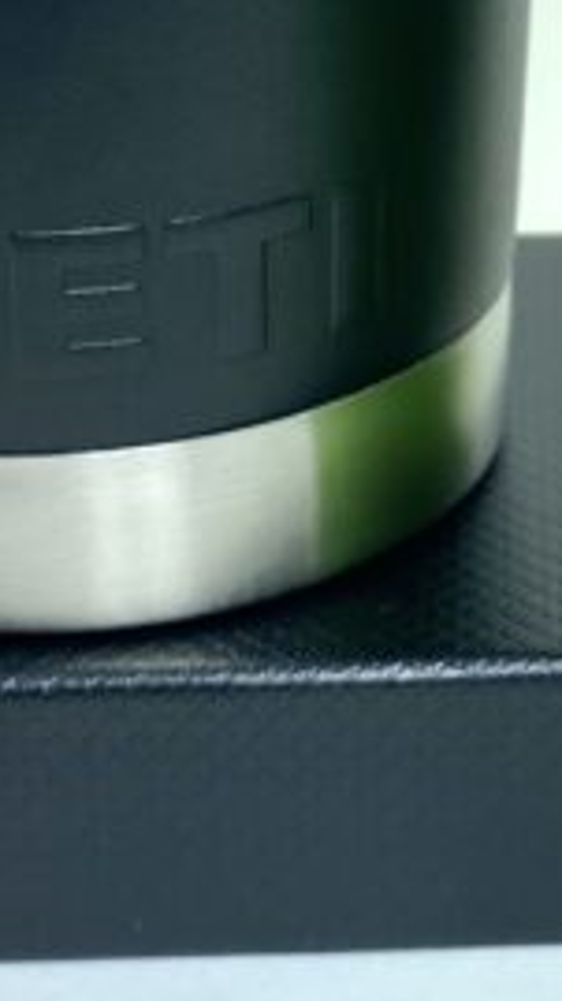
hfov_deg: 11.1
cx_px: 529
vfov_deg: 18.7
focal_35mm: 108
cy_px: -216
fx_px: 2866
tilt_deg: -10.6
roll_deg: +1.5
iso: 32
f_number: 1.8
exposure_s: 1/1114
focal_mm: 4.25
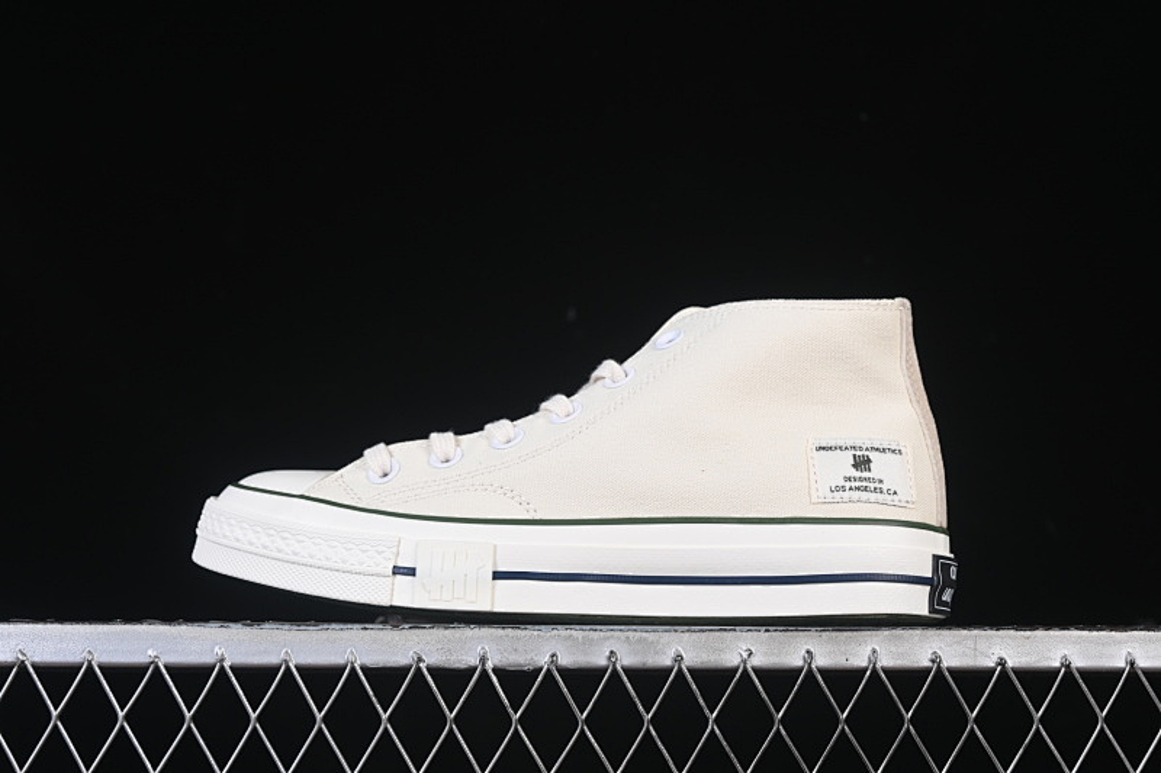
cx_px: 580
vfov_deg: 18.2
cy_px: 386
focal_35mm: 75
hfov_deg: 27.0
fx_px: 2418
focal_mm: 50
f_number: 8
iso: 160
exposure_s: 1/80
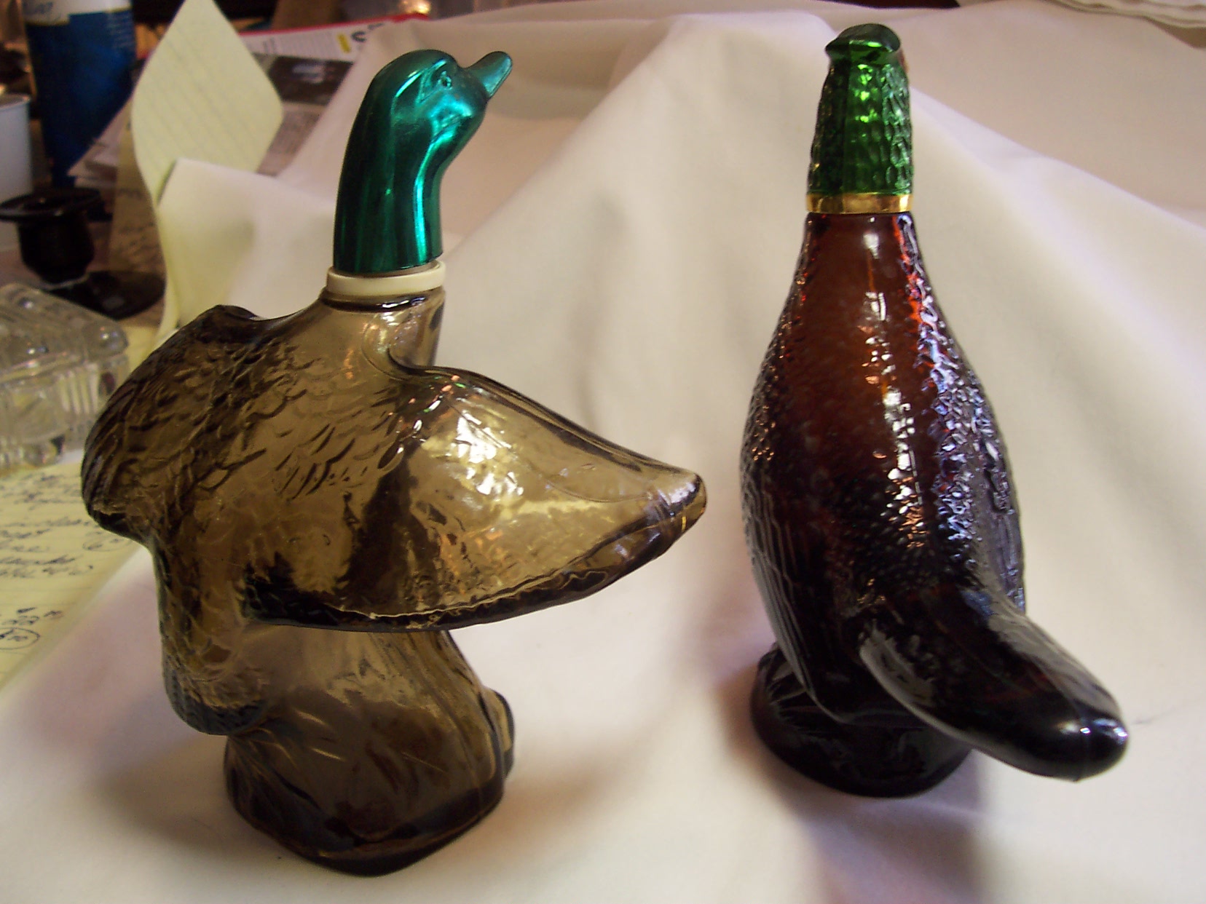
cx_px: 603
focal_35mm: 37
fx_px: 1289
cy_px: 452
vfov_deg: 38.7
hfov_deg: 50.1
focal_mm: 5.6
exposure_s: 1/30
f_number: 2.8
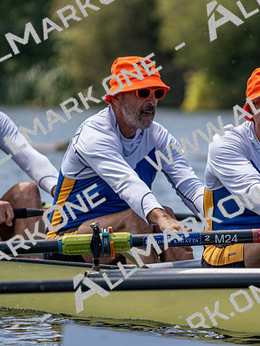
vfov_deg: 4.3
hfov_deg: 3.3
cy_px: 173
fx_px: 4577
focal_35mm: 457
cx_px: 256
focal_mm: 315
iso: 250
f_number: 6.3
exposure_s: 1/2000
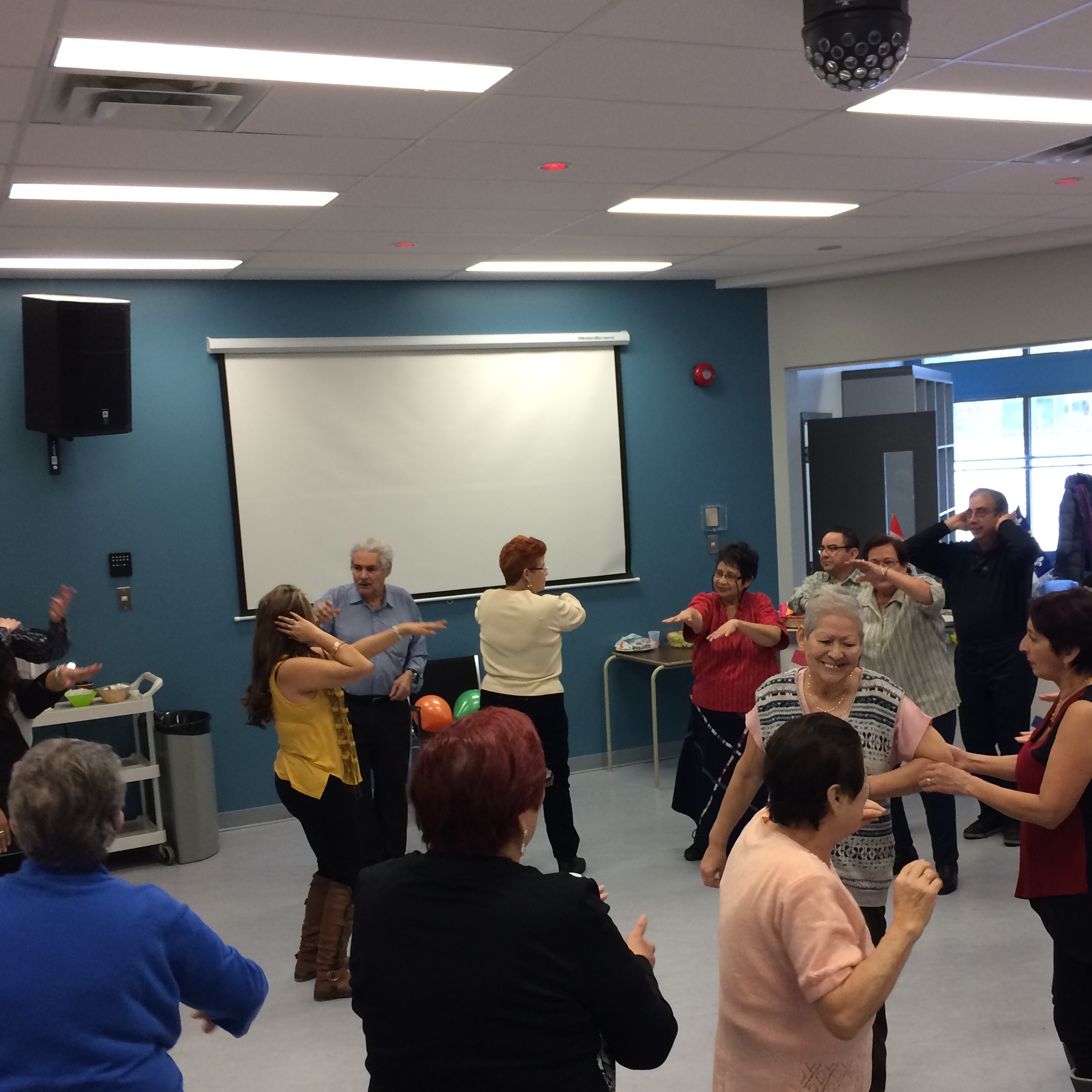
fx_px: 1428
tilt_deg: -7.0
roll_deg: +2.4
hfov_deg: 41.8
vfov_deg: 41.7
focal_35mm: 40
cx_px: 619
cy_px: 637
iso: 64
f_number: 2.2
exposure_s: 1/33
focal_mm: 4.15
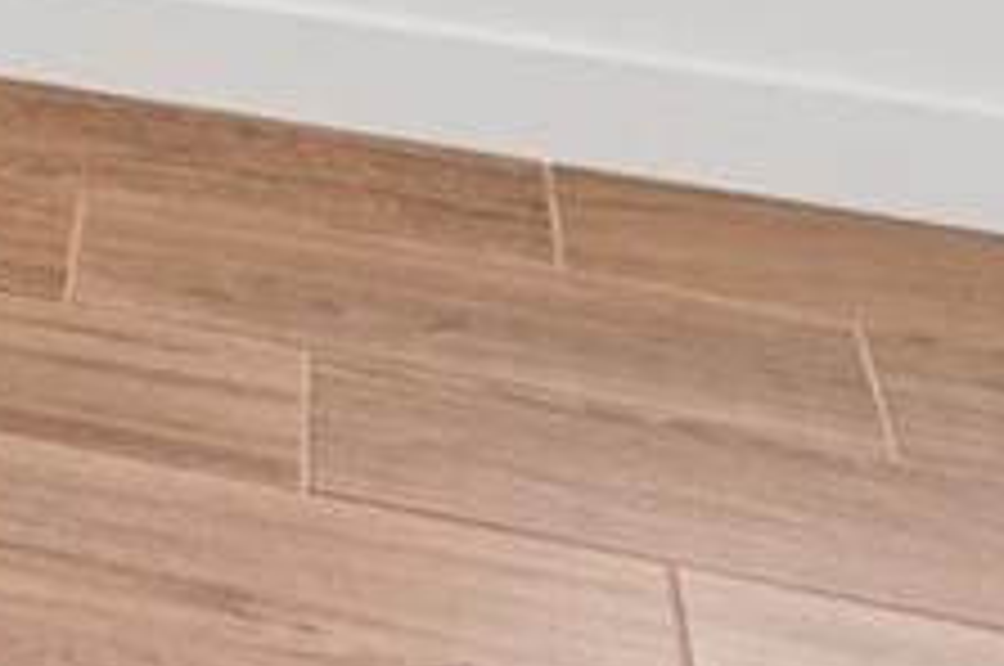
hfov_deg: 14.9
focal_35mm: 115
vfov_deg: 9.1
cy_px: -1440
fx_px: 3203
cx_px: -927
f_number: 8
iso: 400
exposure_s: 1/30
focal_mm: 16
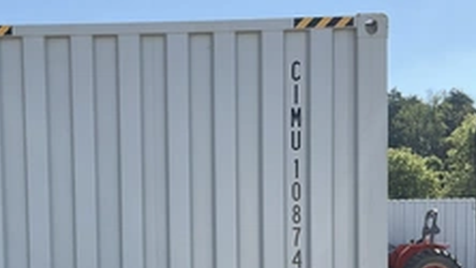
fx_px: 720
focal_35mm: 57
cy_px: 270
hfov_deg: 36.3
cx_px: 163
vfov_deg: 20.4
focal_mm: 3
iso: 25
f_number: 1.8
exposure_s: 1/1451
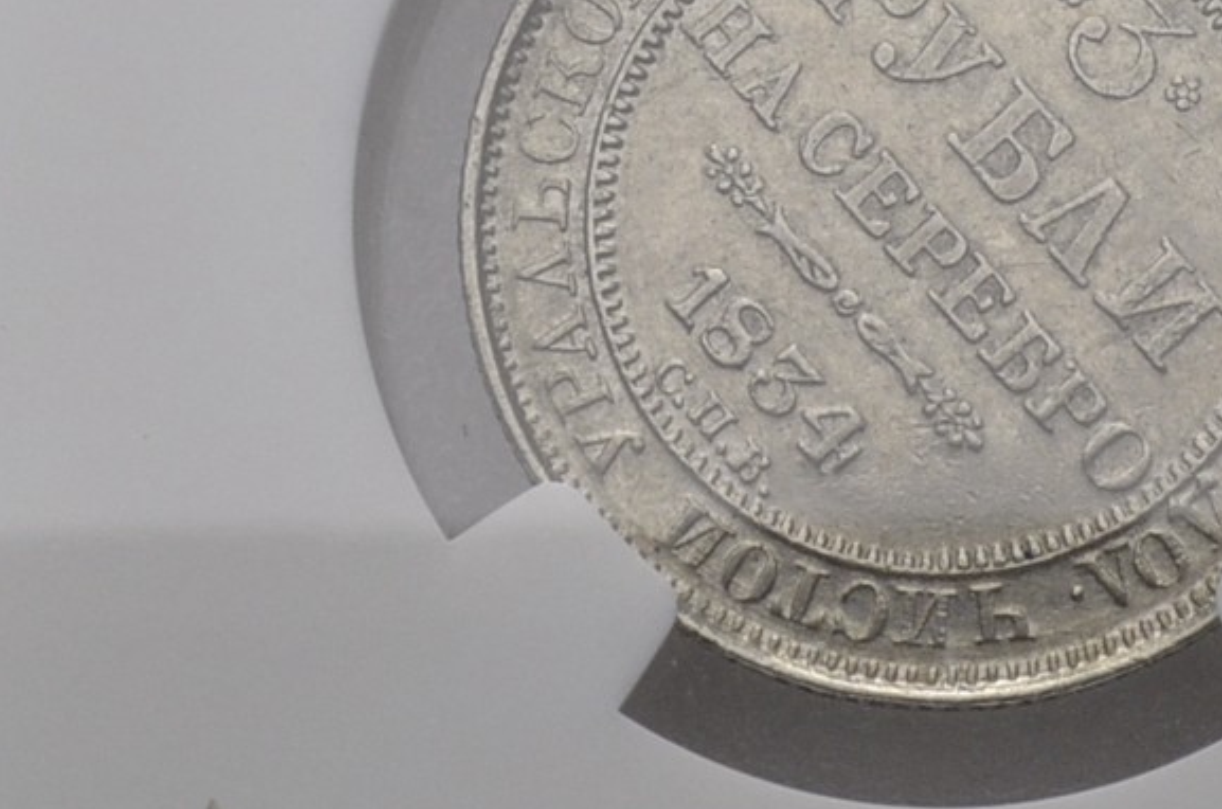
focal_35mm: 224
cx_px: 959
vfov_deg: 6.0
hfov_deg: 9.2
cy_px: -356
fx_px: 7591
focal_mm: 35
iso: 400
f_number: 14
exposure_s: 1/250
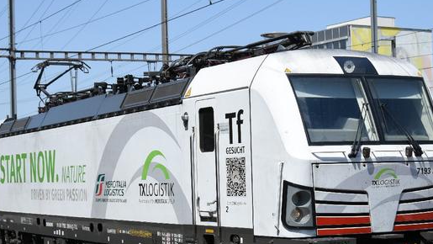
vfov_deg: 14.6
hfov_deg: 25.5
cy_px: 161
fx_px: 953
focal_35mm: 83
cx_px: 260
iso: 200
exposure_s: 1/1250
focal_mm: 34
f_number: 5.6
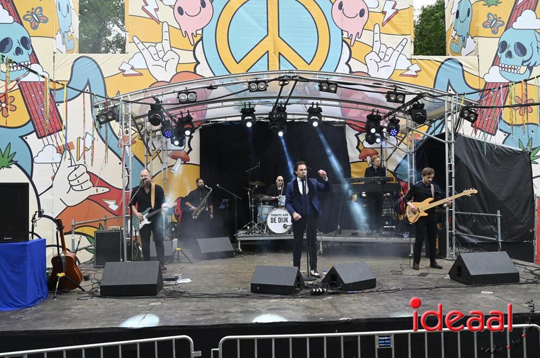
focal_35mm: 31
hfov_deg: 60.3
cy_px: 179
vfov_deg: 42.2
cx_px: 270
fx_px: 464
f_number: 5.6
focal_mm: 31
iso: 200
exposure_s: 1/250
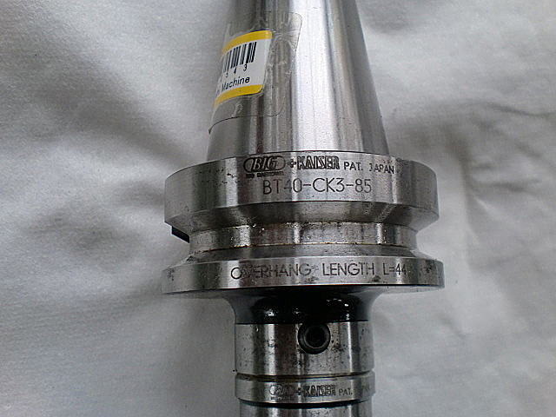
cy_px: 208
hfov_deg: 52.6
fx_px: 562
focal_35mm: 35
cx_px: 278
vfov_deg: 40.7
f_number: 3.1
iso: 160
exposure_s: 1/60
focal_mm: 6.3
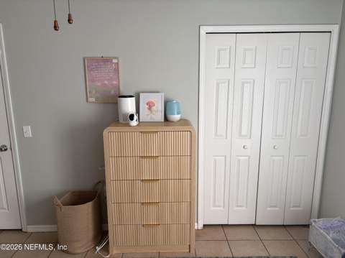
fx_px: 259
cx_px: 172
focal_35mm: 26
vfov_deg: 53.0
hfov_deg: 67.4
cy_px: 129
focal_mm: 5.96
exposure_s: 1/126
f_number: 1.6
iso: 32
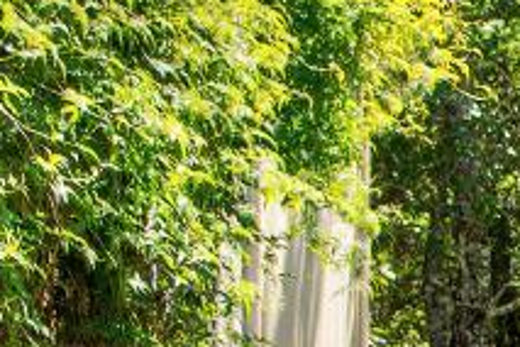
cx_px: 1155
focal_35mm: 253
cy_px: 652
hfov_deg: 7.7
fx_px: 3654
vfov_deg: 5.3
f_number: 6.3
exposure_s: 1/160
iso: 100
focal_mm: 24
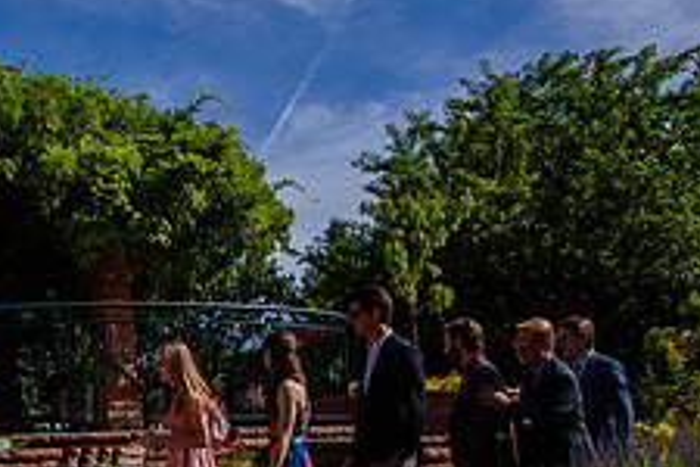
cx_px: -22
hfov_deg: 29.9
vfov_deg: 21.4
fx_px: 1205
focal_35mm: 62
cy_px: 428
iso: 200
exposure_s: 1/400
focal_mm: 24
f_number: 10
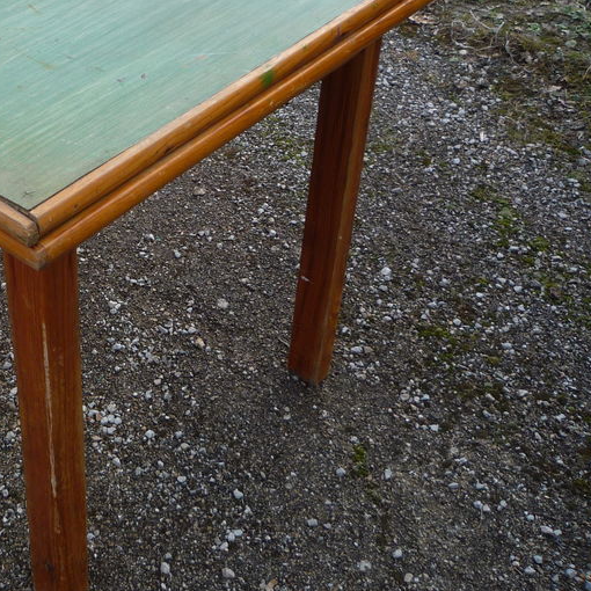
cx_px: 31
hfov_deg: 30.9
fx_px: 1004
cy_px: 174
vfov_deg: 32.4
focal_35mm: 52
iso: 100
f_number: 4
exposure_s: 1/200
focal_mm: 5.2
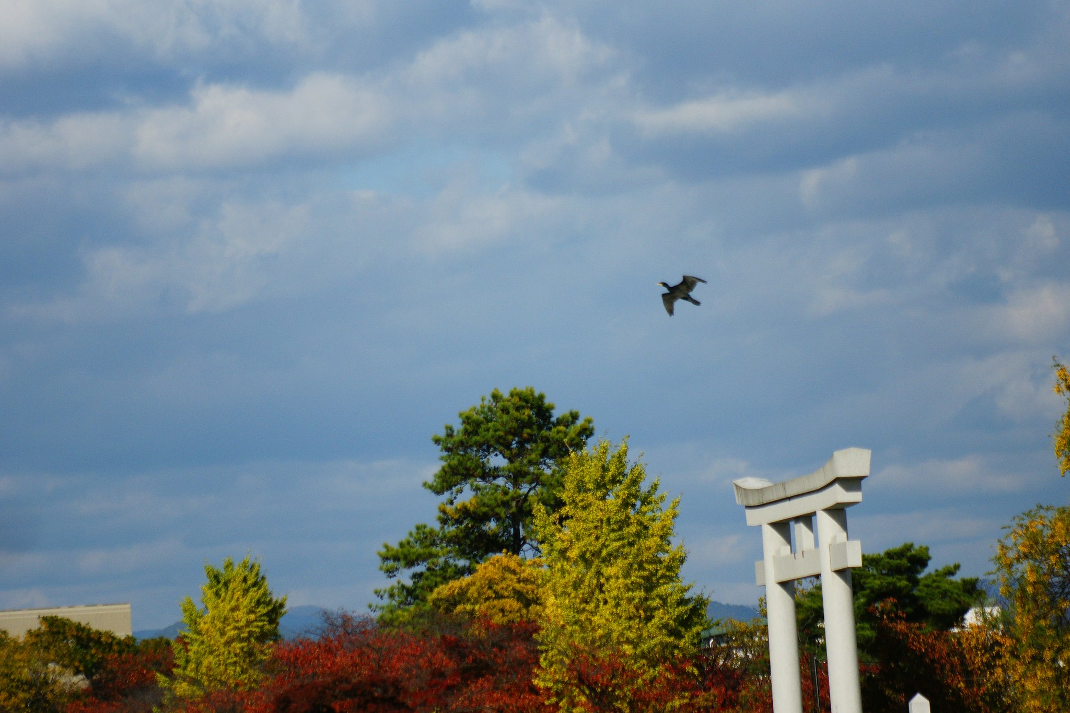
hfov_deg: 9.1
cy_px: 356
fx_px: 6686
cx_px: 535
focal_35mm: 225
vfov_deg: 6.1
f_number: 5.6
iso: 400
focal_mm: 150
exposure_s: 1/5000
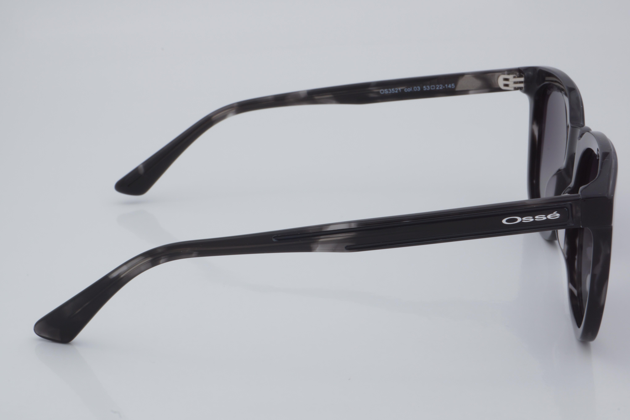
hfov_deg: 27.0
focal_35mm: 75
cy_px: 210
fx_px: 1312
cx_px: 315
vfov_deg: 18.2
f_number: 32
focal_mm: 50
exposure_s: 1/4
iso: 100
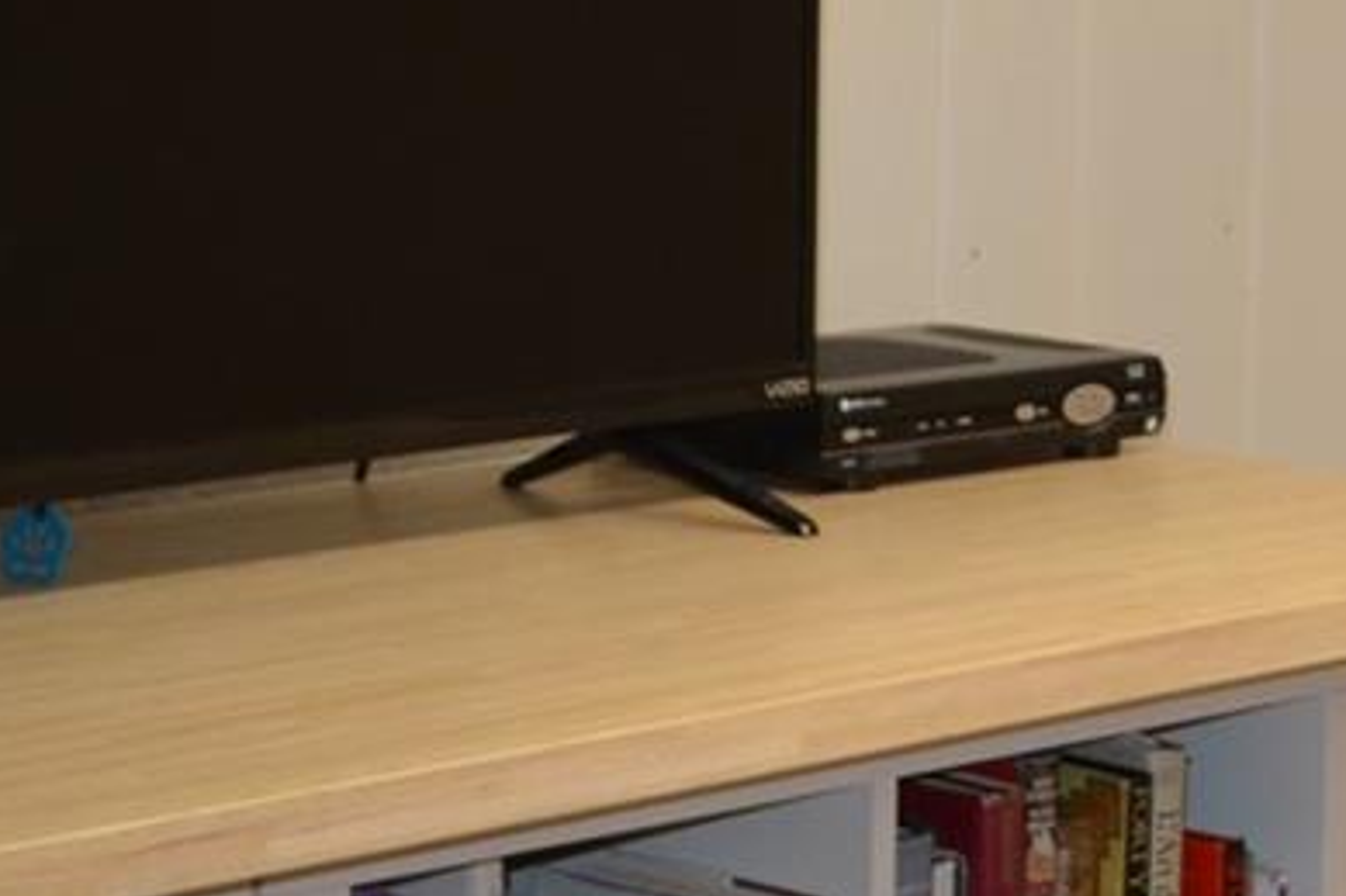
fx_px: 5307
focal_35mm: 142
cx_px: 2841
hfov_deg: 12.4
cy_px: 128
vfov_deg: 9.6
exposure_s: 1/125
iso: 320
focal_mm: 18
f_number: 3.5
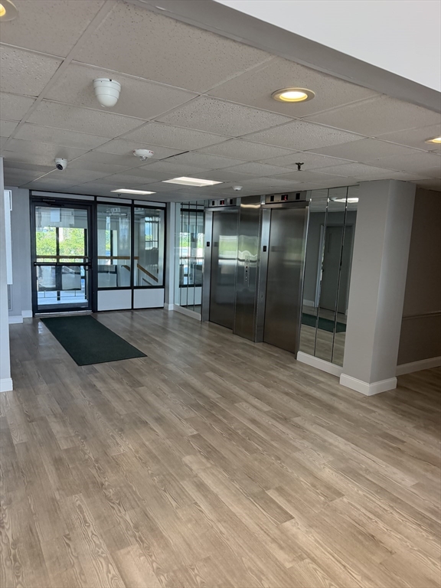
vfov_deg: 71.6
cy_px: 294
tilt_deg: -9.1
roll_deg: -4.2
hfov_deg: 56.8
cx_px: 220
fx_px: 408
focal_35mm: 24
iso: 200
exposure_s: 1/196
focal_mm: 6.76
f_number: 1.78
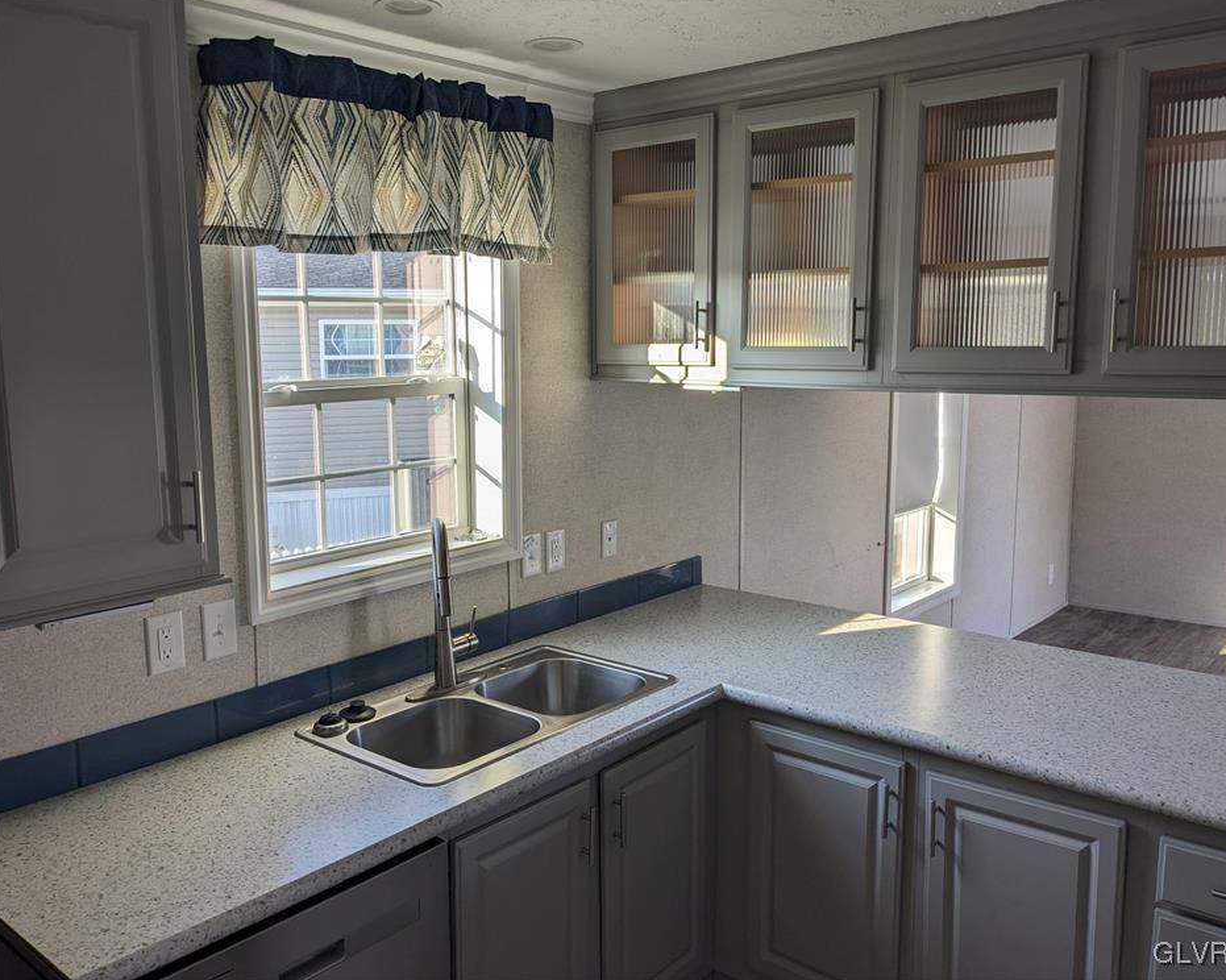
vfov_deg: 49.9
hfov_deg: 60.4
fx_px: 1052
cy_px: 477
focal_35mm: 29
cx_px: 562
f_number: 1.73
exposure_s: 1/349
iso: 48
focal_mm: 4.38
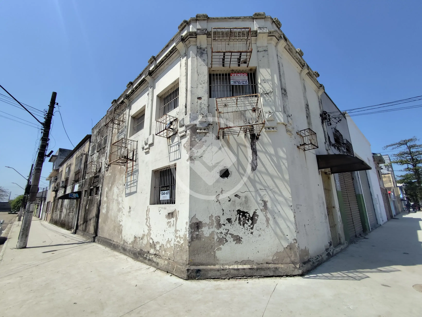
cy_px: 158
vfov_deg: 78.2
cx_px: 211
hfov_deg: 94.5
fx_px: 195
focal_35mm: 16
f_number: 2.2
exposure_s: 1/1910
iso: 50
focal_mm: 1.65
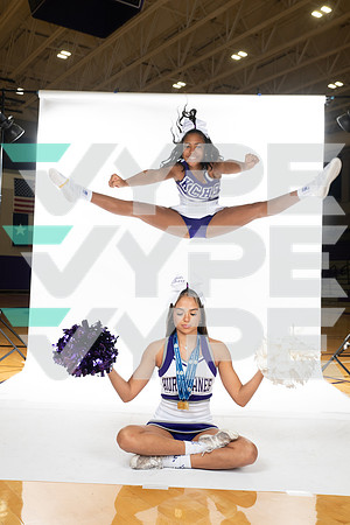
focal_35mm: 38
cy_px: 262
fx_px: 554
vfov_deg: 50.7
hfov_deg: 35.1
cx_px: 175
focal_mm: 38
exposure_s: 1/320
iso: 800
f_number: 7.1
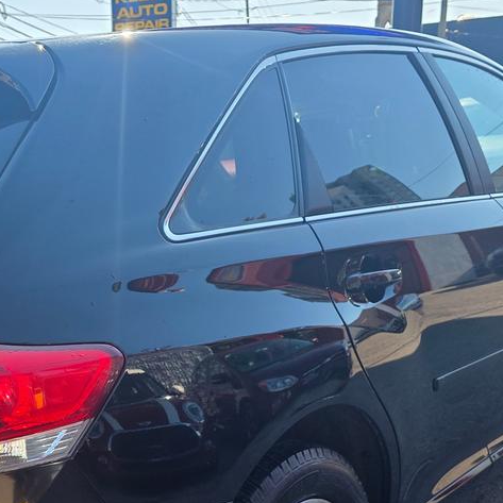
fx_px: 904
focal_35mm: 55
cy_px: 489
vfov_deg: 29.3
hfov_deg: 29.7
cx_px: 46
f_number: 1.7
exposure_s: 1/2151
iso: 80
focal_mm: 6.3
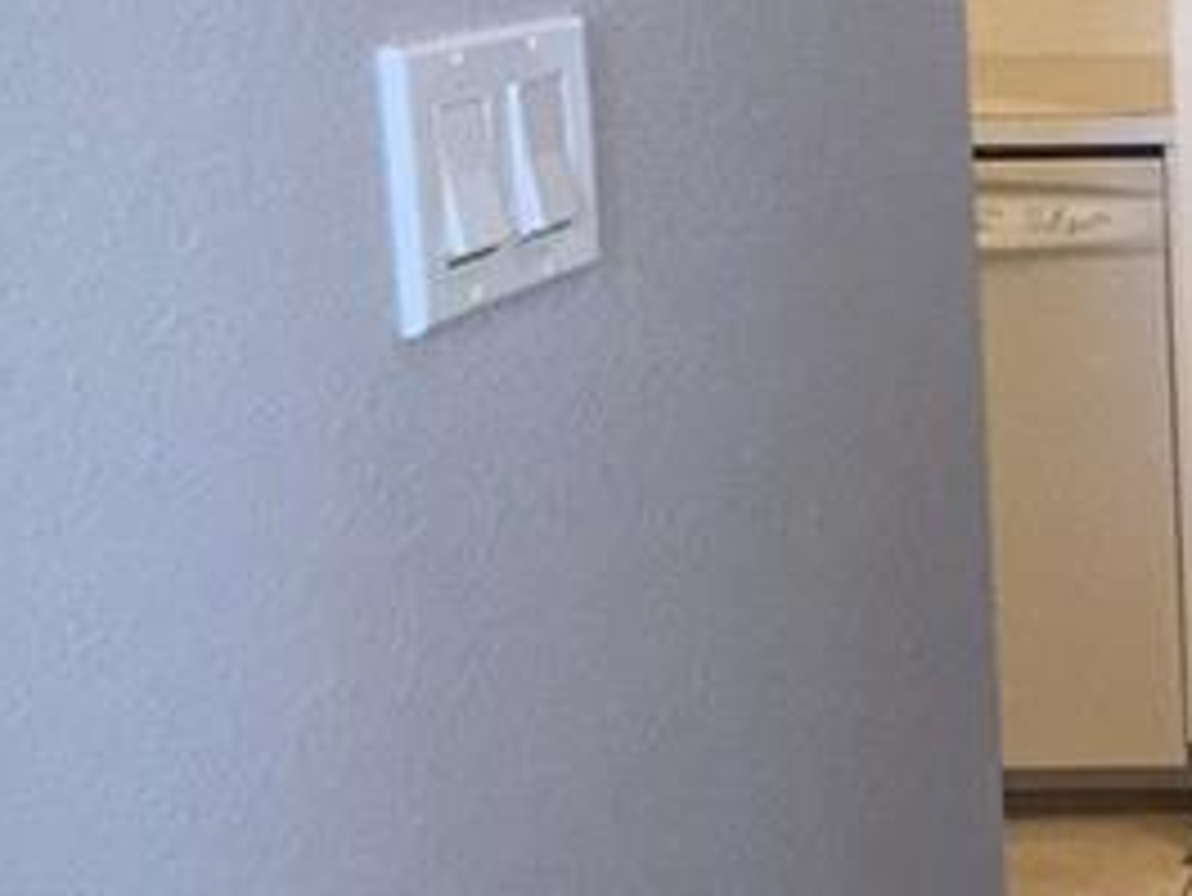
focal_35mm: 54
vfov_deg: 25.9
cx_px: 1795
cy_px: 32
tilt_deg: -5.8
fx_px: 1860
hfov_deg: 26.0
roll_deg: -0.8
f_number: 2.2
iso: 160
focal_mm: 2.22
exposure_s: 1/120
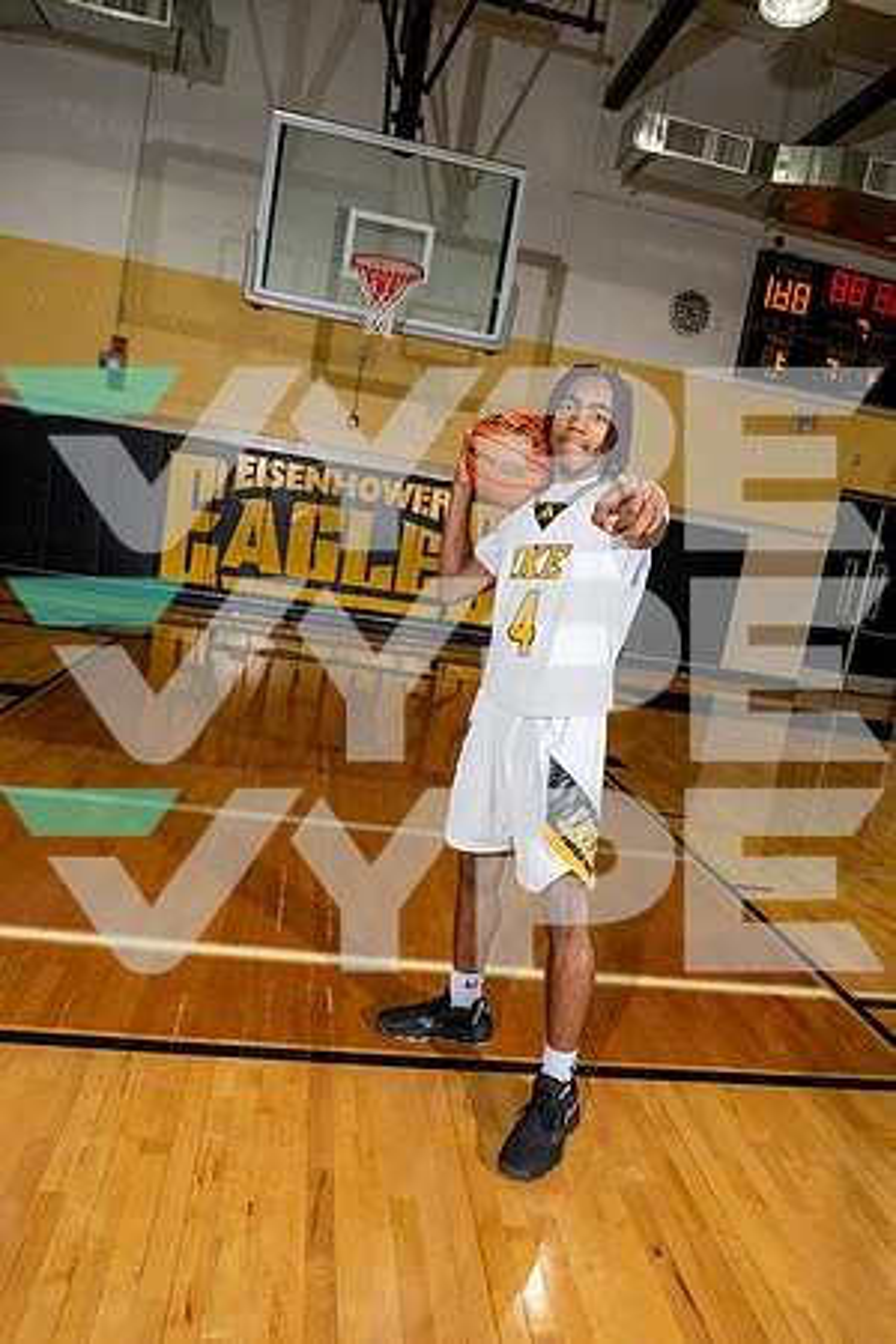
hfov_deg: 53.1
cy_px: 672
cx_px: 448
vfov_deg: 73.7
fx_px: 896
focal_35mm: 24
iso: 640
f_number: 5.6
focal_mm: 24
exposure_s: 1/250
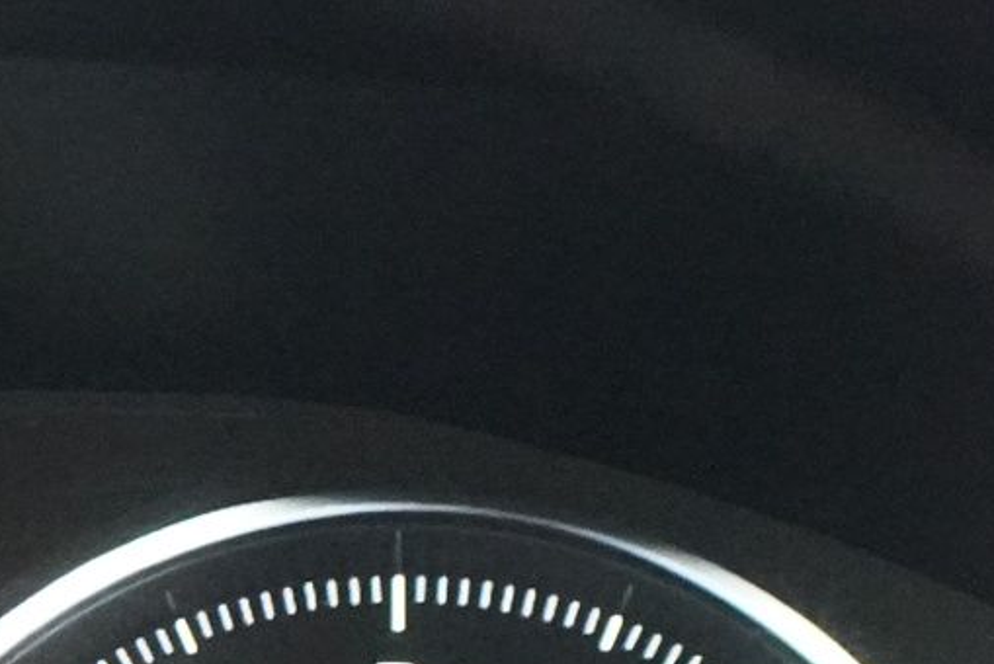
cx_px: -853
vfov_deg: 5.2
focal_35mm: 265
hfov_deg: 7.5
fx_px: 7321
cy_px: 968
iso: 6400
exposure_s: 1/15
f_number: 4
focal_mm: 36
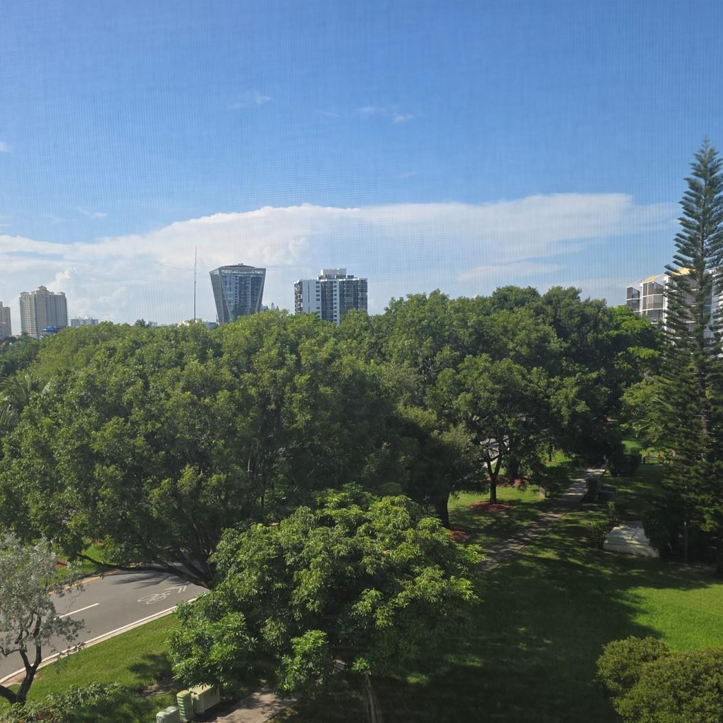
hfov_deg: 52.4
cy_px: 409
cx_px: 314
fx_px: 733
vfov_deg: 52.4
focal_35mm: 31
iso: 80
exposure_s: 1/3399
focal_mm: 6.3
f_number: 1.7
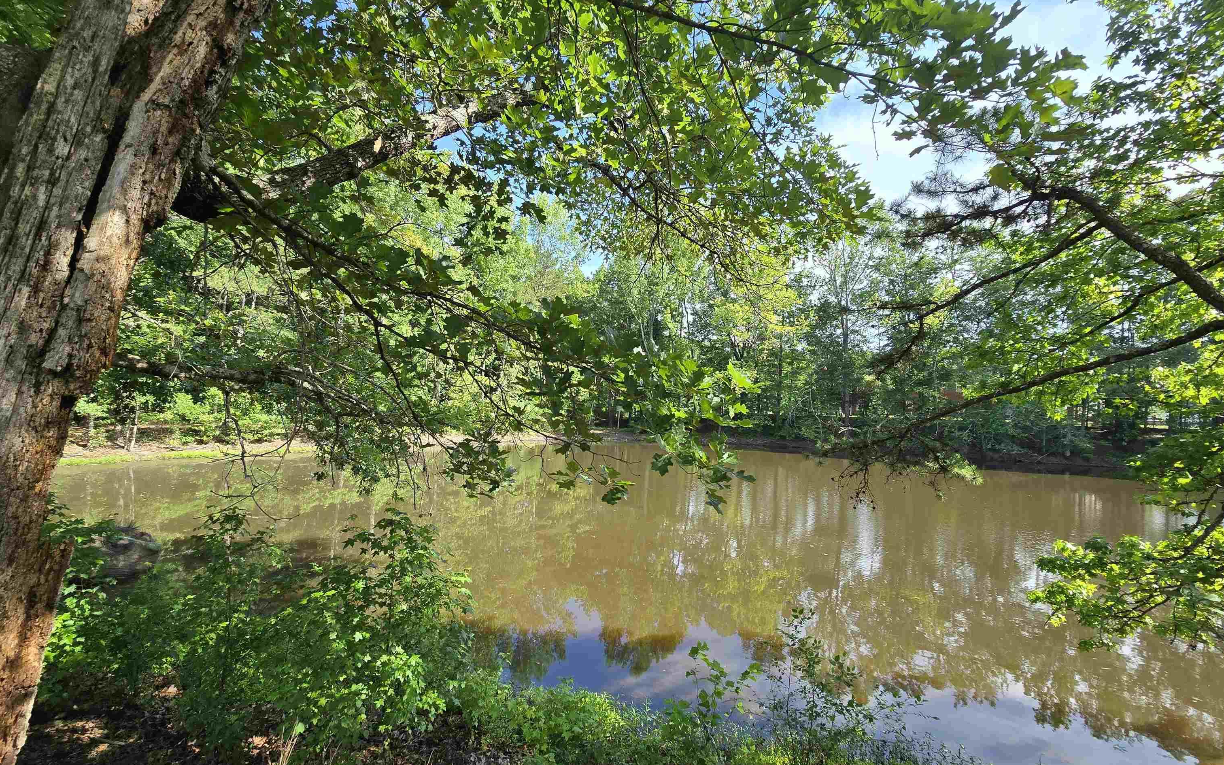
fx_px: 467
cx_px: 614
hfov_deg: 105.3
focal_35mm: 14
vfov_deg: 78.5
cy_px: 407
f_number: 2.2
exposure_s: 1/668
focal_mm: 2.2
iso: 50
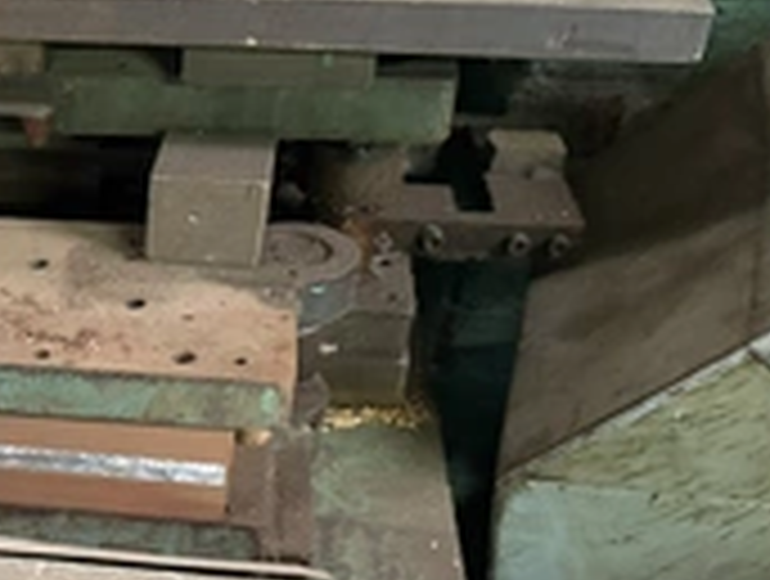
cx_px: -99
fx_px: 1248
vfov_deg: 25.6
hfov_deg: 30.3
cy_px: 481
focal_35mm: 56
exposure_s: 1/40
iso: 1000
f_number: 1.78
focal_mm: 6.76
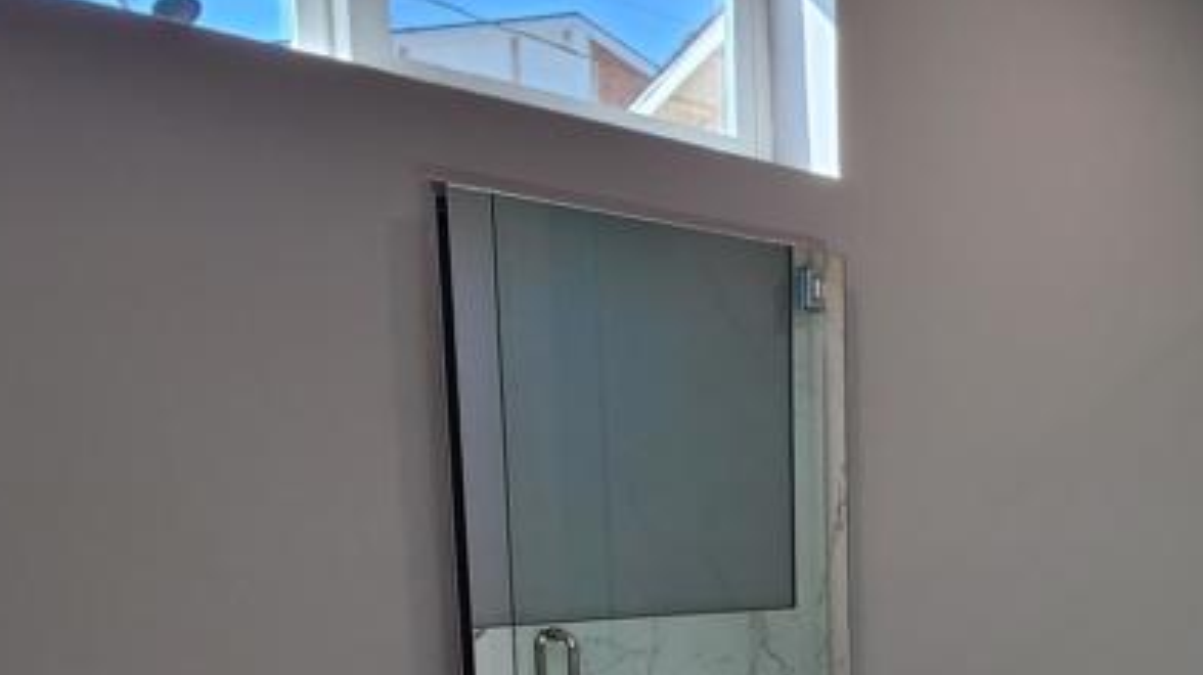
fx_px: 1180
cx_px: 1531
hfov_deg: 36.8
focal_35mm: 37
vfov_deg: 29.7
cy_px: 678
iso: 64
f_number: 2.2
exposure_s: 1/120
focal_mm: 2.2
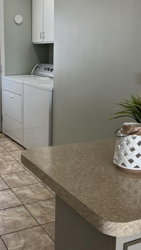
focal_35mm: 44
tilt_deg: -12.1
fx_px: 293
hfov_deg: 26.5
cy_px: 110
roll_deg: +0.7
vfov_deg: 46.3
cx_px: 26
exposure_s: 1/120
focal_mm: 5.7
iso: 100
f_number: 1.5
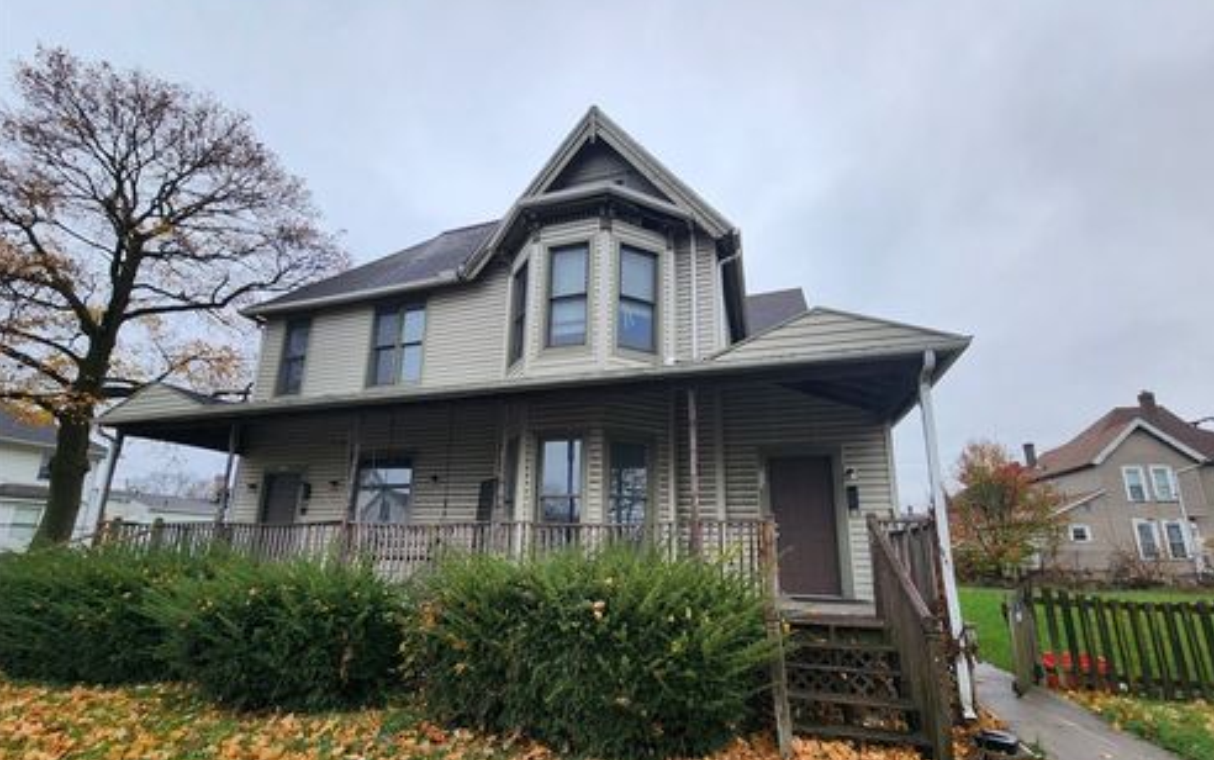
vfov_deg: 78.3
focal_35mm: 14
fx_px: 463
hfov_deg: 105.3
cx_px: 609
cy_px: 433
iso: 50
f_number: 2.2
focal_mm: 2.2
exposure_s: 1/305
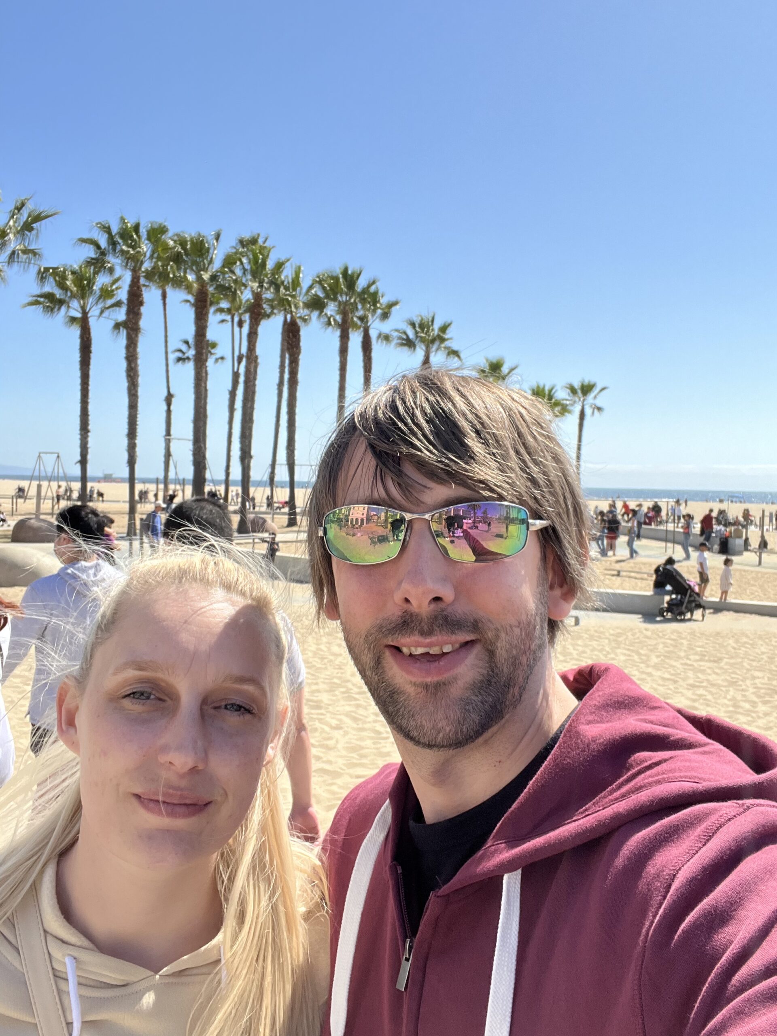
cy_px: 518
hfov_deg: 46.8
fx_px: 898
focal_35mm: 30
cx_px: 388
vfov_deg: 60.0
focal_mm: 2.71
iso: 32
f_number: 2.2
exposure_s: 1/581
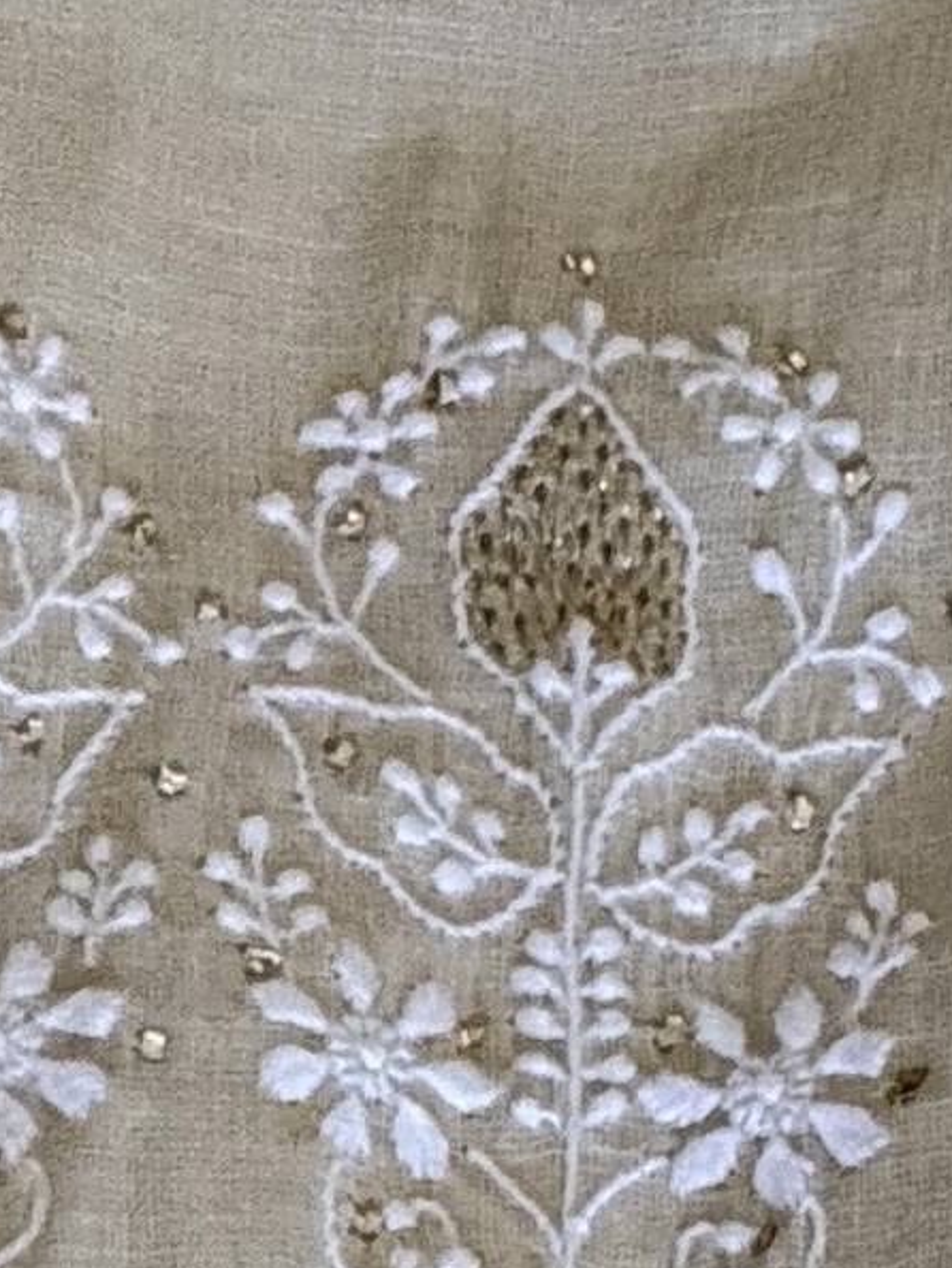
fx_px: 22205
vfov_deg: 3.2
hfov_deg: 2.4
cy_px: 2739
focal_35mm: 606
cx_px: 2049
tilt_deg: -59.3
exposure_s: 1/59
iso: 800
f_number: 2.8
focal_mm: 15.66
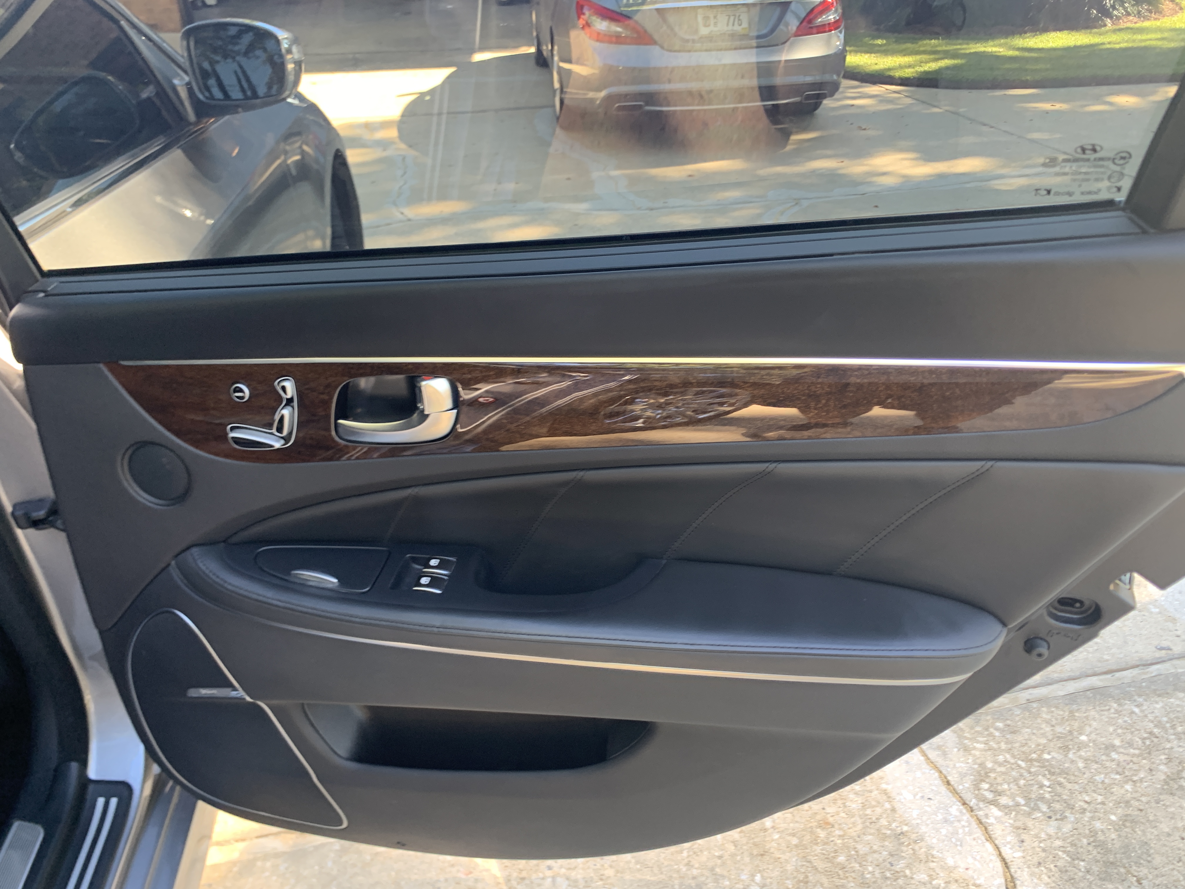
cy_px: 444
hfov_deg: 67.3
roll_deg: +1.9
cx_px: 592
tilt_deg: -34.8
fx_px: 890
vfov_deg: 53.1
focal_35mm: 26
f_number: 1.8
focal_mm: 4.25
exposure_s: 1/74
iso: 100
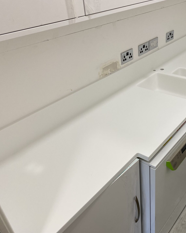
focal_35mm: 34
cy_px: 116
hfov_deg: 41.7
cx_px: 146
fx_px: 234
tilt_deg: -32.3
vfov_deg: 52.9
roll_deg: +1.2
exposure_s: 1/100
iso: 80
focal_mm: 4.25
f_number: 1.8
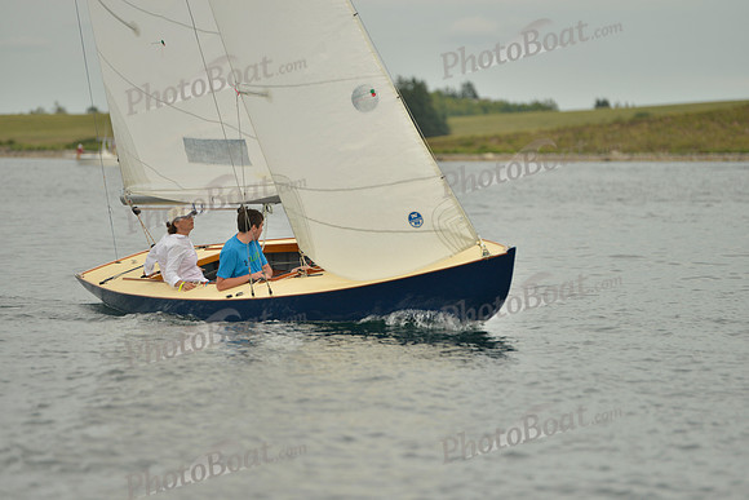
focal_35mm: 200
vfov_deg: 6.9
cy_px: 250
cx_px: 374
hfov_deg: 10.3
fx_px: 4162
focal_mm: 200
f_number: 4
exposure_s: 1/5000
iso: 400
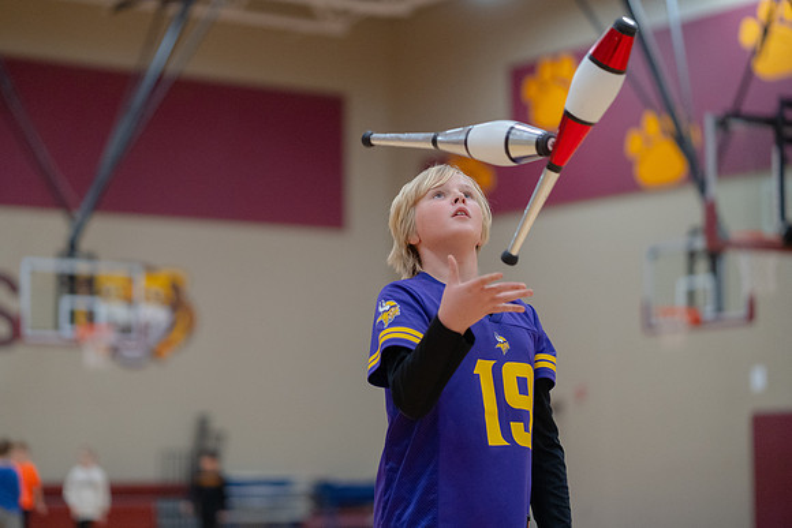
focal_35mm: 94
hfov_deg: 21.6
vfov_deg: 14.5
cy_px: 259
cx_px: 354
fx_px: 2074
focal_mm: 85
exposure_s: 1/1250
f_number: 1.8
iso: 3200
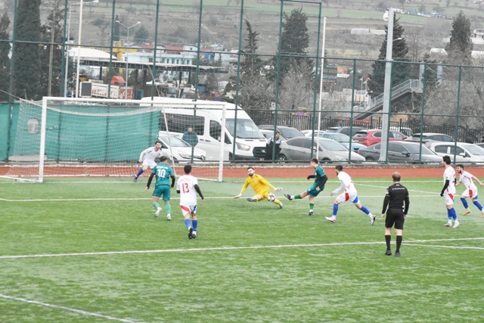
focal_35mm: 150
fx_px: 2017
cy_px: 162
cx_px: 242
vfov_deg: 9.2
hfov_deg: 13.7
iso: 8000
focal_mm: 100
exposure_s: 1/800
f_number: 7.1
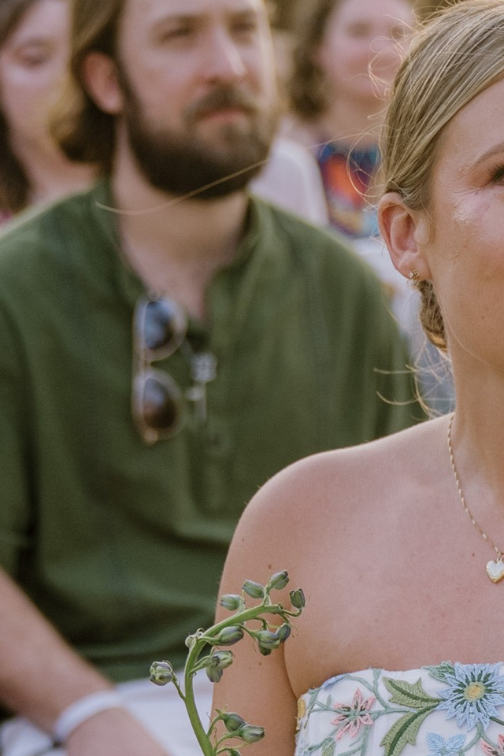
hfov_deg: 6.4
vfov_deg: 9.3
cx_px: 259
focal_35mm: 216
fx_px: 4536
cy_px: 1140
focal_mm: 54
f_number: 2.8
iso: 250
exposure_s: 1/400
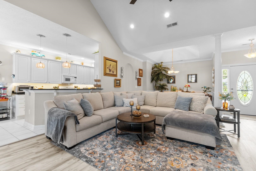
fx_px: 107
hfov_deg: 100.4
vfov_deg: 77.3
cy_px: 86
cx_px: 128
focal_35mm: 15
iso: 100
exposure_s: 1/4
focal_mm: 10
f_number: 4.5
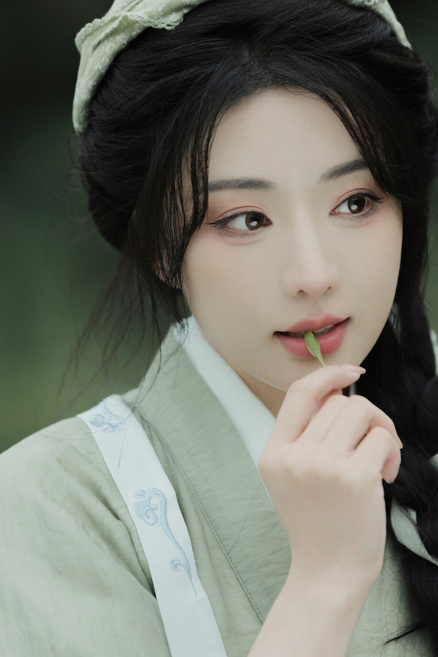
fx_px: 3650
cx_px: 219
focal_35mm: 200
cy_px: 328
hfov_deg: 6.9
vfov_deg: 10.3
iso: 250
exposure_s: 1/640
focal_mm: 200
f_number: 4
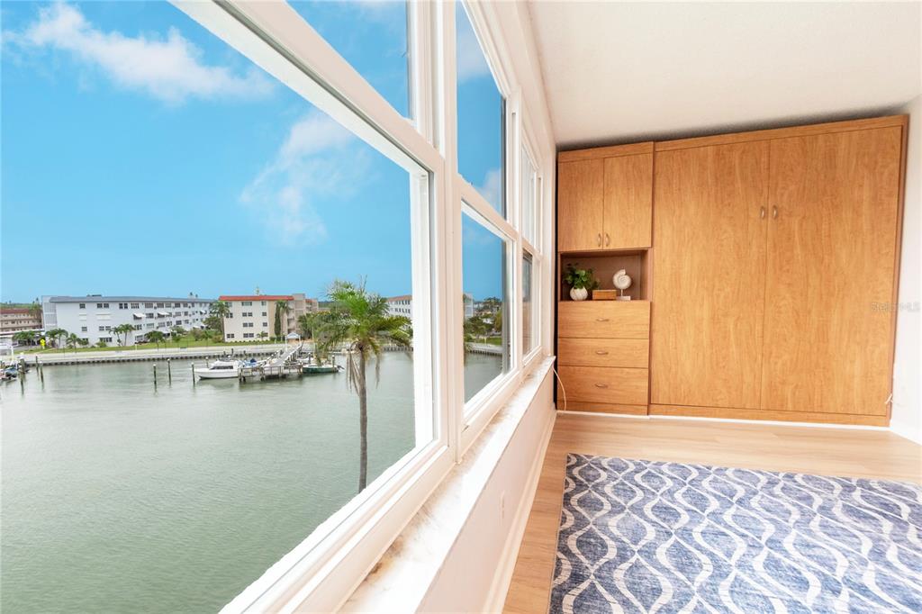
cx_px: 461
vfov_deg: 77.3
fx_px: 384
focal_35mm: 15
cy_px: 307
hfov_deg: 100.4
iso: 100
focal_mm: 10
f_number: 11
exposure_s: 1/50
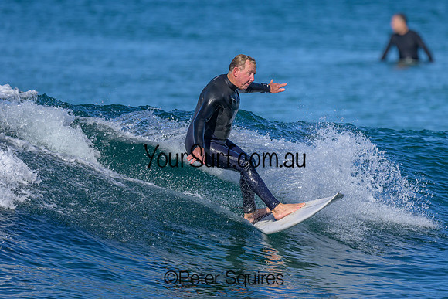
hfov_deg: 1.9
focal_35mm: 1093
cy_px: 134
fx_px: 13604
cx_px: 221
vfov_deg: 1.3
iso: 280
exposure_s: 1/2000
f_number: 6.3
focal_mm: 800
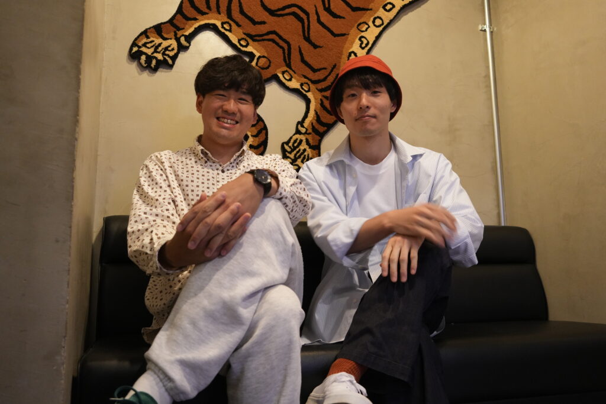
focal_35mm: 31
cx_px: 303
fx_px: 522
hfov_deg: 60.3
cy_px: 202
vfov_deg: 42.3
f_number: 4.5
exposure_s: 1/40
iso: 4000
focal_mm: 31
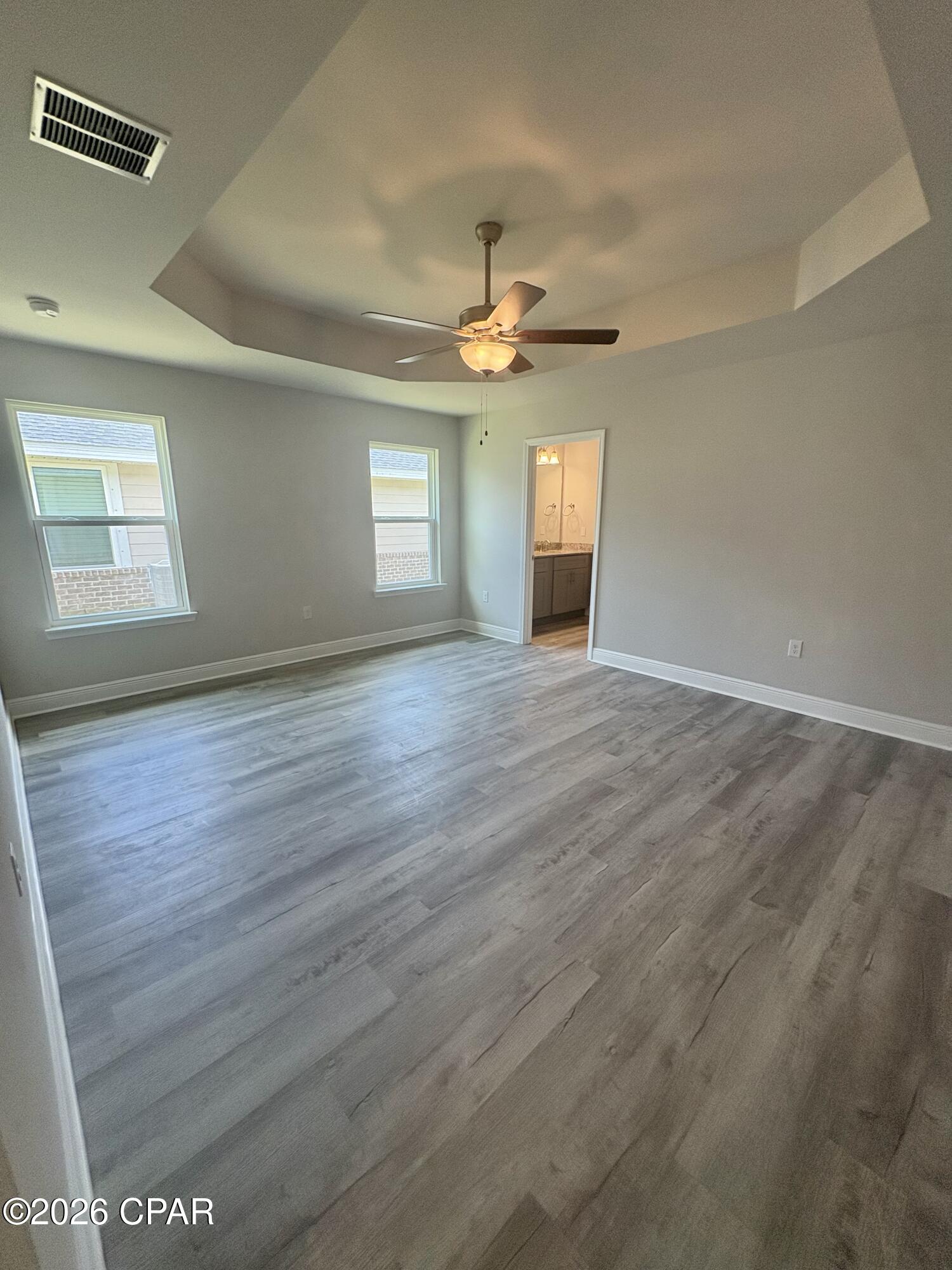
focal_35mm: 14
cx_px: 476
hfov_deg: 85.7
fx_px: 513
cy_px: 635
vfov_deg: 102.1
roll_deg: -0.6
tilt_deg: -14.1
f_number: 2.2
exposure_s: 1/120
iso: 160
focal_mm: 2.22
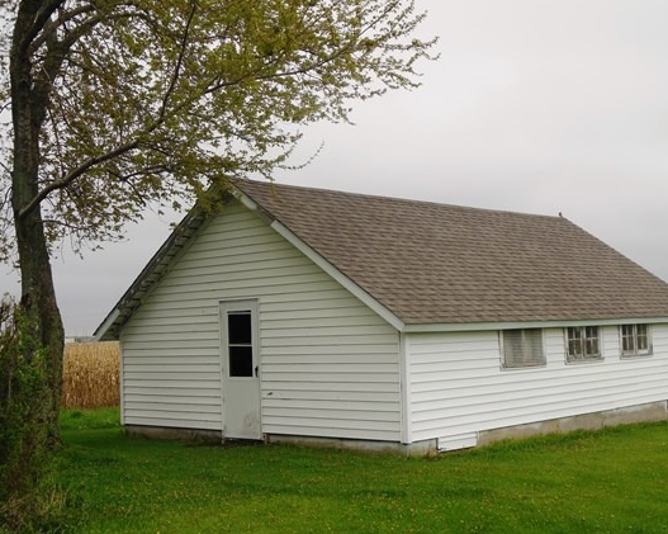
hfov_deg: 36.7
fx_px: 1008
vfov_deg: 29.7
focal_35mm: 51
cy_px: 277
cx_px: 331
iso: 125
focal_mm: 7.7
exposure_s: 1/500
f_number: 3.8
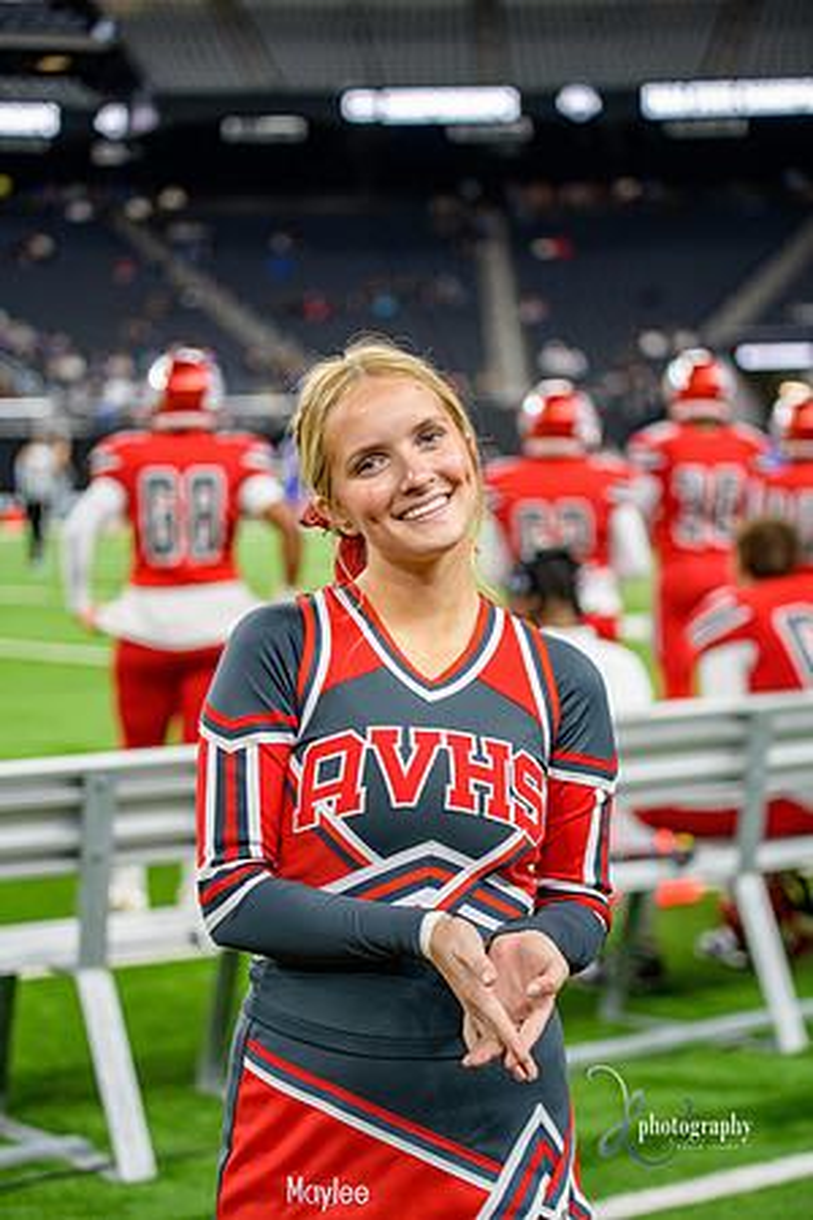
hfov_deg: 18.2
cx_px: 406
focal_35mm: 75
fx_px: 2540
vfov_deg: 27.0
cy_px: 610
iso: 1000
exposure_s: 1/400
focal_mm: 75
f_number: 2.8
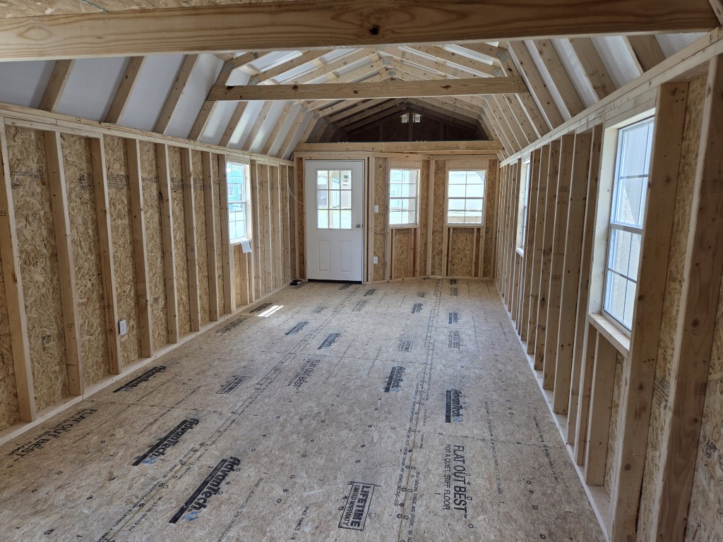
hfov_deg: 73.9
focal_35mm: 23
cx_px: 362
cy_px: 271
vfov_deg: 58.9
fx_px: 480
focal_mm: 5.4
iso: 64
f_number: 1.8
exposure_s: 1/180
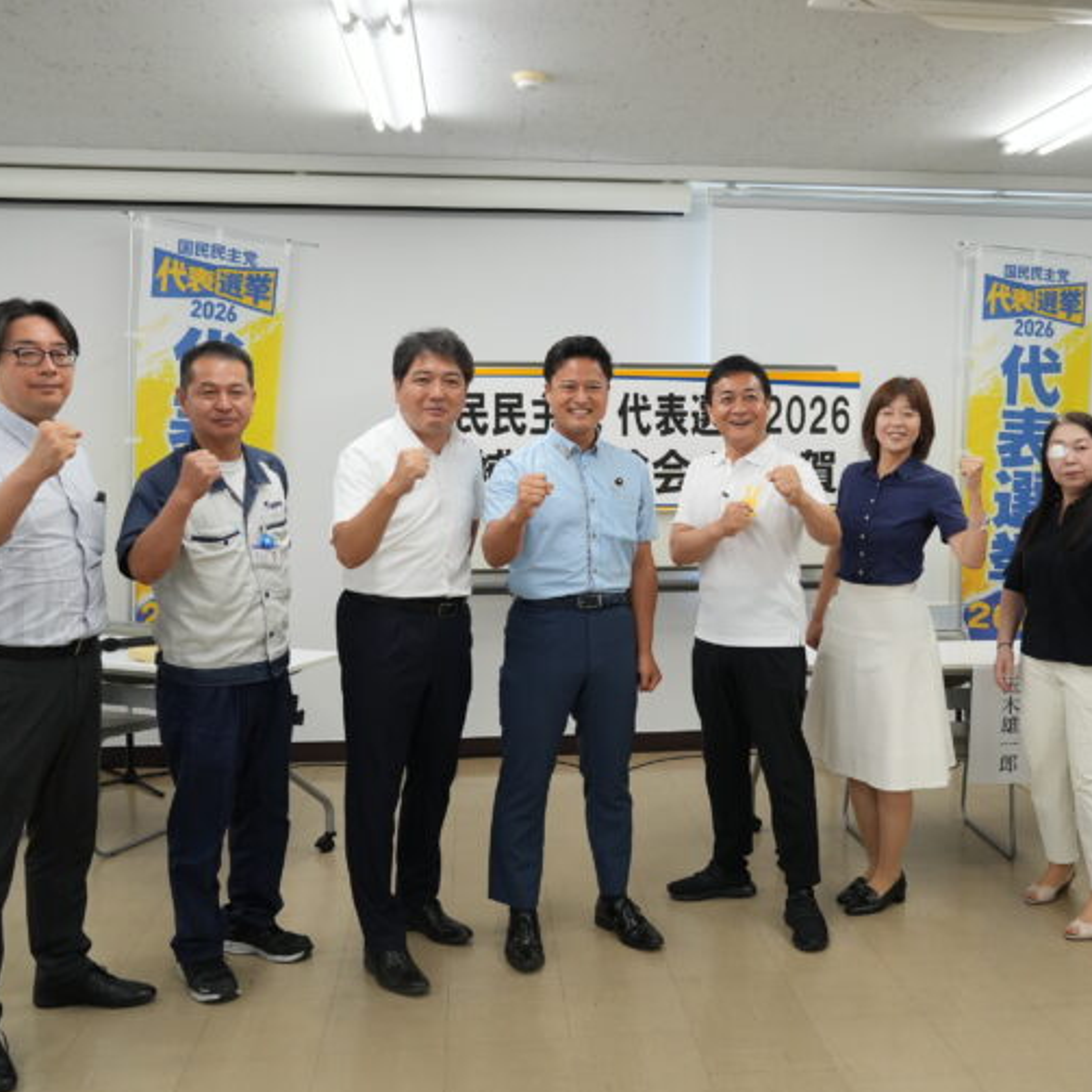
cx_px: 649
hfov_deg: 47.0
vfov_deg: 47.2
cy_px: 550
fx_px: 1249
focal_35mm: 35
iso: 640
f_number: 3.5
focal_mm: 18
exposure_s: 1/125
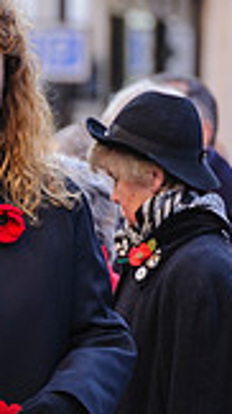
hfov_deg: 1.4
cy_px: 332
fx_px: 9470
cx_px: -322
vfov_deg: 2.5
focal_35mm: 865
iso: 800
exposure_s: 1/250
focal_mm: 200
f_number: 4
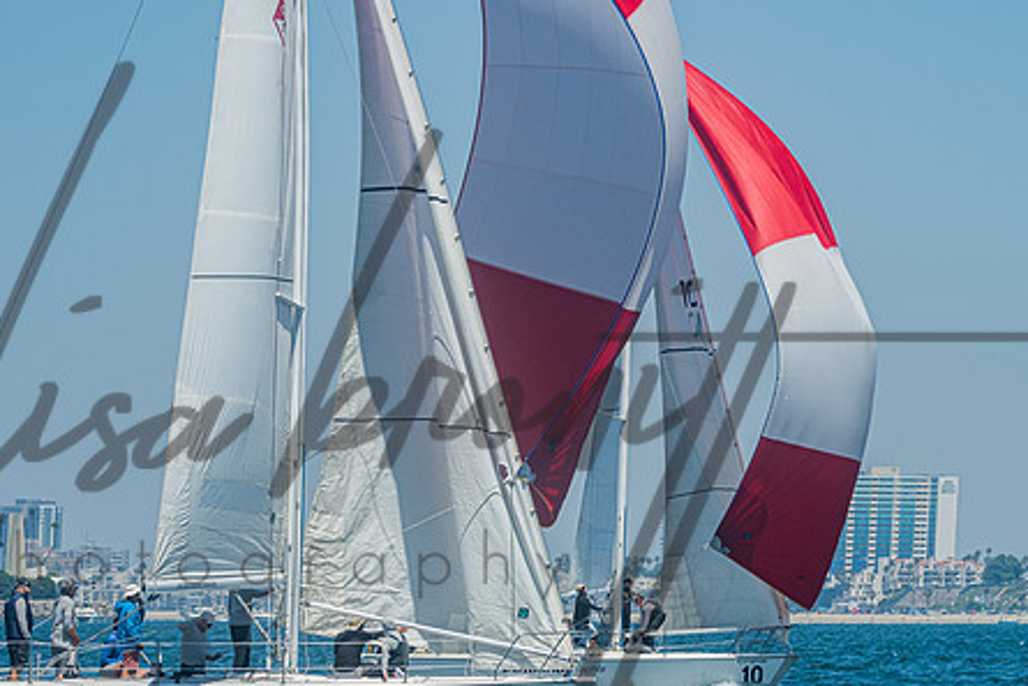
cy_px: 416
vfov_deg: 6.0
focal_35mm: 231
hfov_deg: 8.9
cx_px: 628
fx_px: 6598
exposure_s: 1/1600
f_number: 5.6
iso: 400
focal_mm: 140
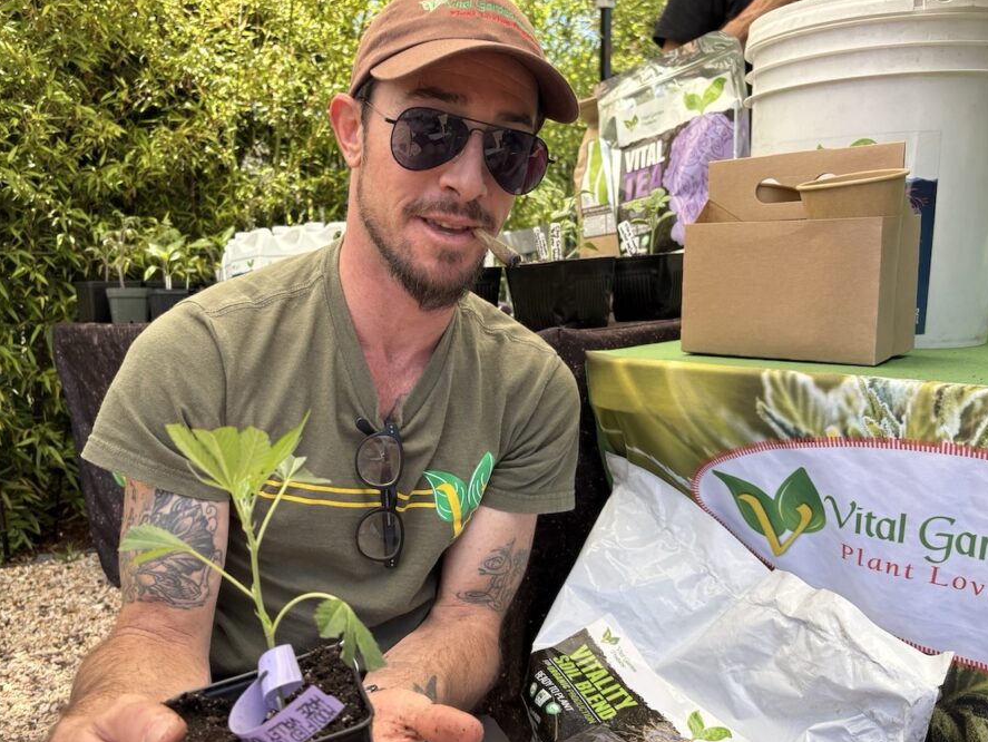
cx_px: 423
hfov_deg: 59.7
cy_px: 388
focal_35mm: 30
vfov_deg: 46.8
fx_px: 857
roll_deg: +3.7
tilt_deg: -7.8
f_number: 1.6
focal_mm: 5.96
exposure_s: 1/475
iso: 50
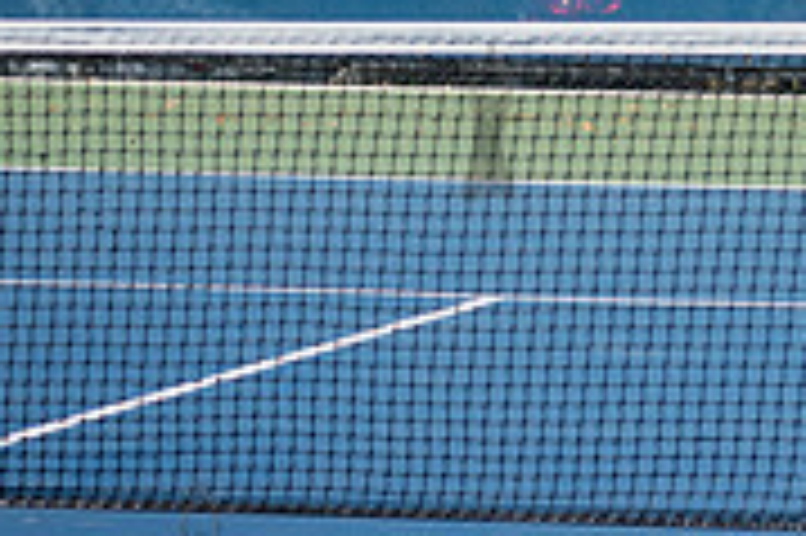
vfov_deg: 3.1
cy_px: -144
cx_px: 1343
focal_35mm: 438
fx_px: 9797
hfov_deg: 4.7
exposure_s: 1/1600
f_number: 4.5
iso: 200
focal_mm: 100
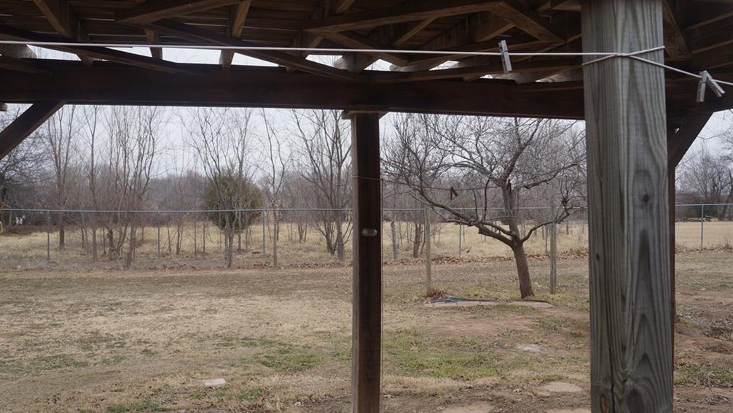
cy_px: 213
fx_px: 652
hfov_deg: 58.7
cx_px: 365
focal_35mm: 34
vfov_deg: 35.1
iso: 200
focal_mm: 21
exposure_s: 1/320
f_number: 5.6
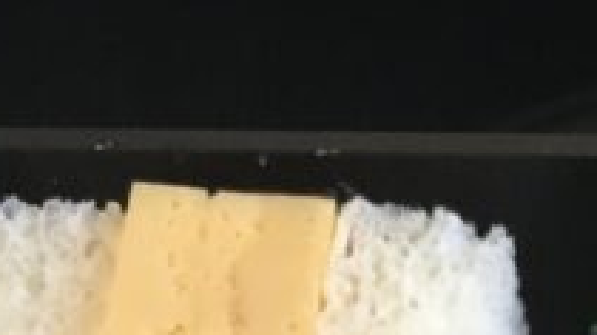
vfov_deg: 7.0
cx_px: 827
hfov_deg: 13.4
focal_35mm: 154
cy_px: 1016
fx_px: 2437
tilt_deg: -66.0
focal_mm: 4.15
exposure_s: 1/30
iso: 80
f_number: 2.2
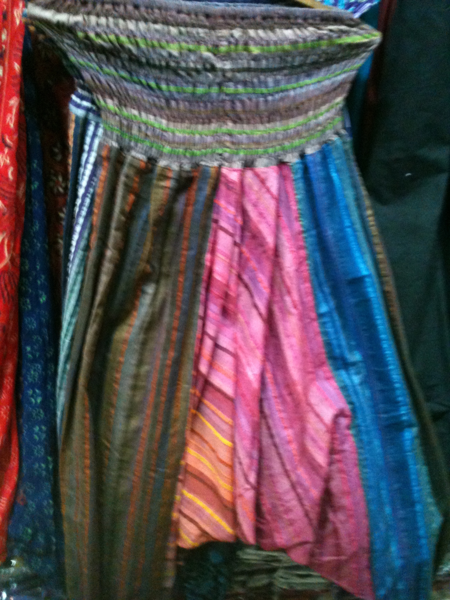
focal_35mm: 35
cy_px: 300
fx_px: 607
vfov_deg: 52.6
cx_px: 225
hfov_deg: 40.7
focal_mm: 3.85
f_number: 2.8
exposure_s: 1/15
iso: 500
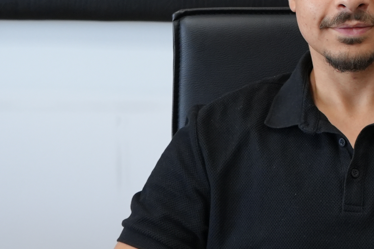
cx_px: 382
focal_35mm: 150
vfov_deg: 8.8
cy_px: -171
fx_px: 1558
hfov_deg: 13.5
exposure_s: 1/160
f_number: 4
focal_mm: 35
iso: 1000
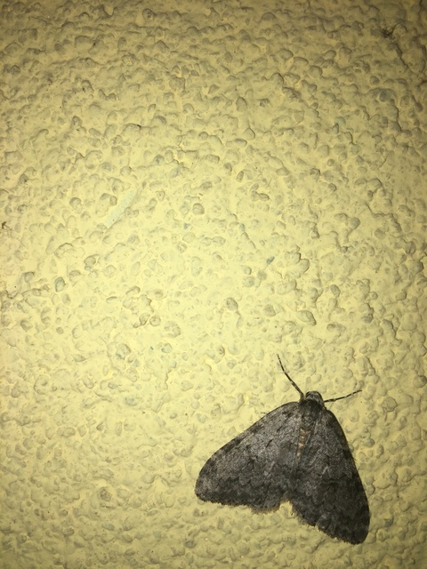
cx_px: 214
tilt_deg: +0.2
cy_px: 284
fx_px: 477
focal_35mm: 29
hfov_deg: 48.2
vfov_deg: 61.7
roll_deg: -26.2
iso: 25
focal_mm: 4.15
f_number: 2.2
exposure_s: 1/916
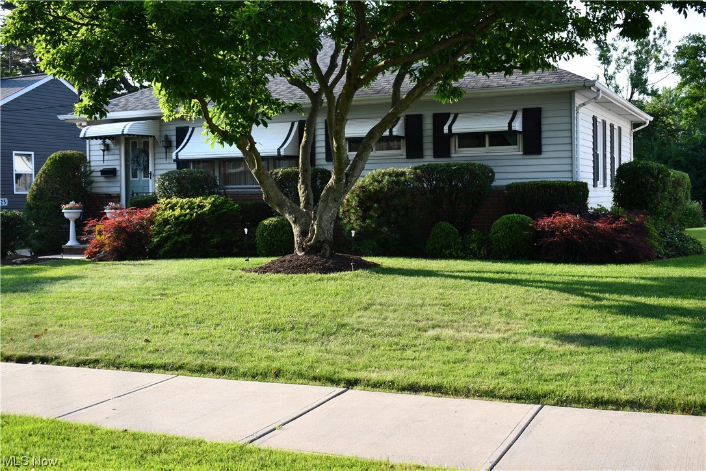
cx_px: 353
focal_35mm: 45
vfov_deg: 29.9
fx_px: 882
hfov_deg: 43.6
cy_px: 236
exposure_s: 1/125
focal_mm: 30
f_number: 5.6
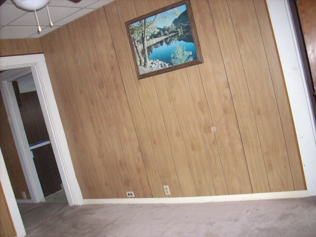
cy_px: 118
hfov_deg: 50.1
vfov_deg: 38.7
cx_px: 158
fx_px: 338
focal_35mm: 37
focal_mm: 6.2
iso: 400
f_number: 2.8
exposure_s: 1/60
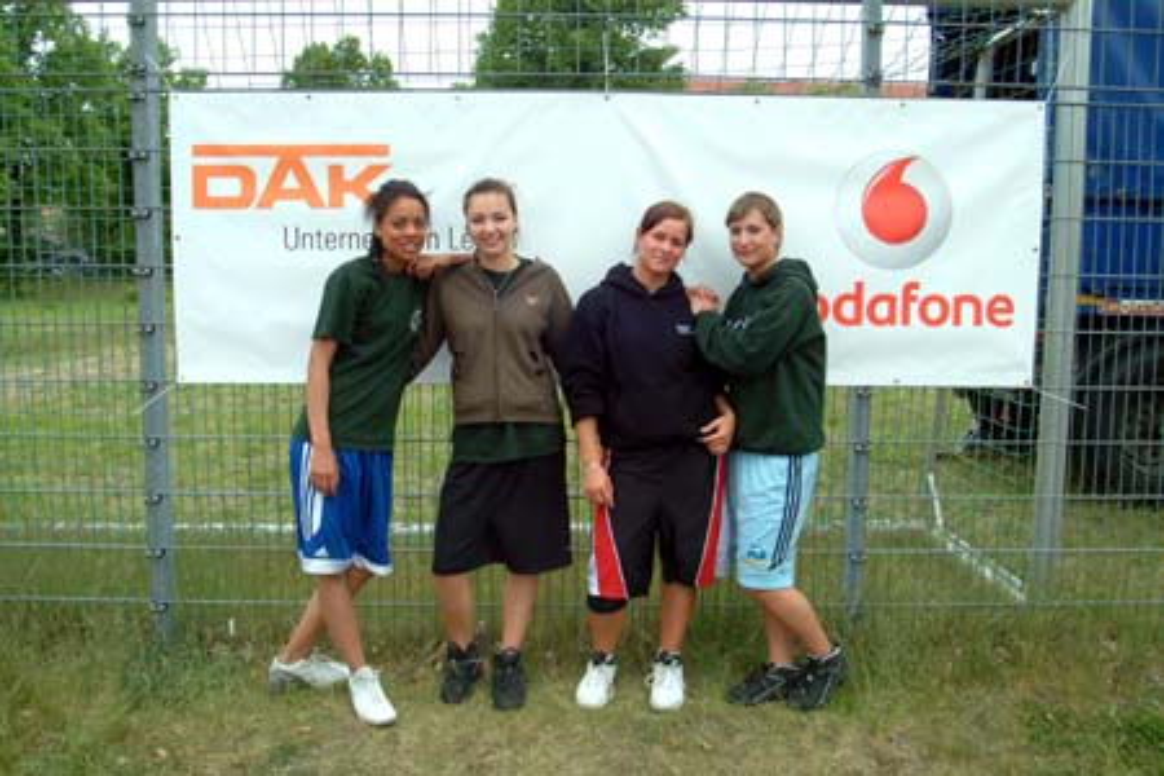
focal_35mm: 32
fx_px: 1018
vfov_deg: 41.7
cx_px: 582
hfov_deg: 59.5
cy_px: 388
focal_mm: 21
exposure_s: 1/250
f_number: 8
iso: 400
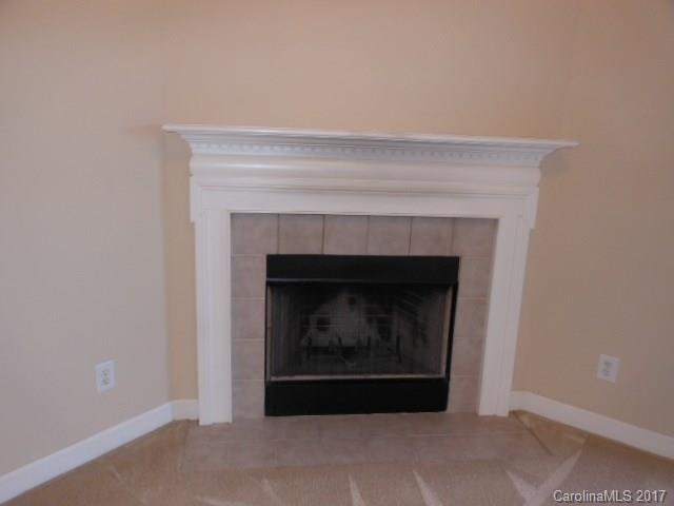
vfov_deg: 49.7
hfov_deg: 63.4
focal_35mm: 28
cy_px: 253
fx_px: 545
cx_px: 337
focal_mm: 5
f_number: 3.7
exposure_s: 1/25
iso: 200
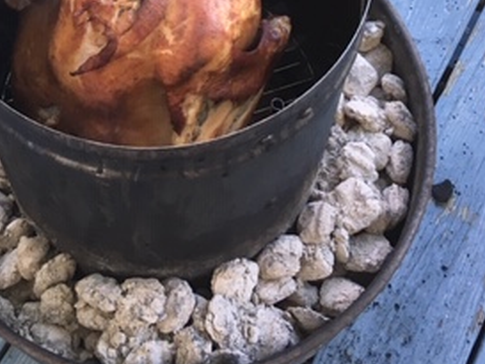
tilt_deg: -56.9
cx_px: 103
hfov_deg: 28.0
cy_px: -43
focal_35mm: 68
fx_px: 953
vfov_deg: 20.6
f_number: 2.2
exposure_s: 1/30
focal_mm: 4.15
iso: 25
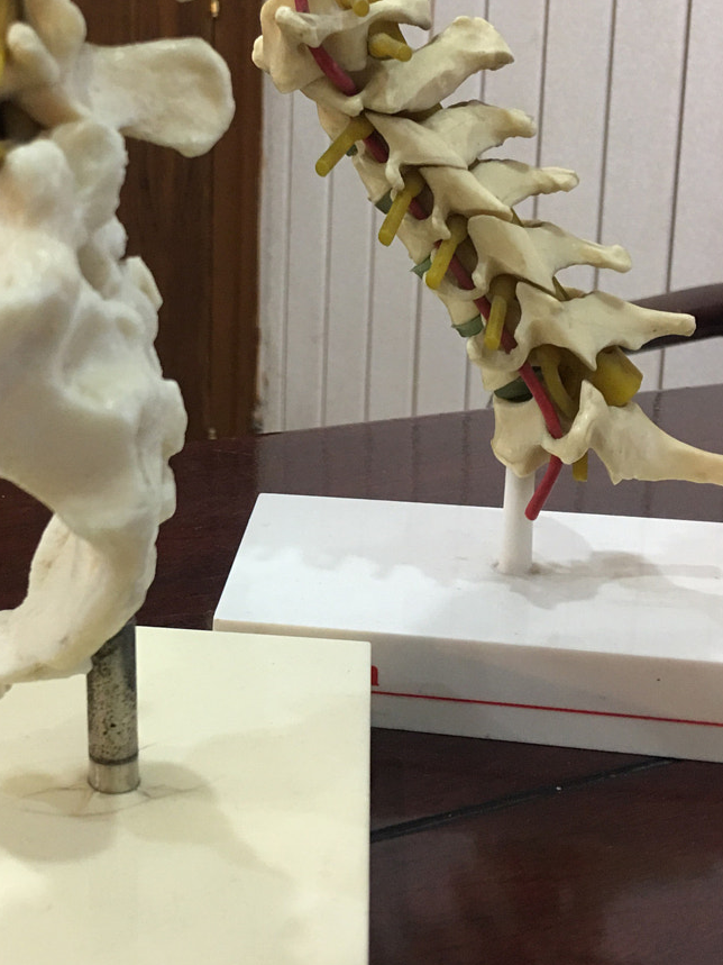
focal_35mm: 54
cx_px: 75
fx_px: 1504
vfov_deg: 35.4
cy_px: 366
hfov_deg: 26.2
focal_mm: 4.15
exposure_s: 1/17
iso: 64
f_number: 2.2
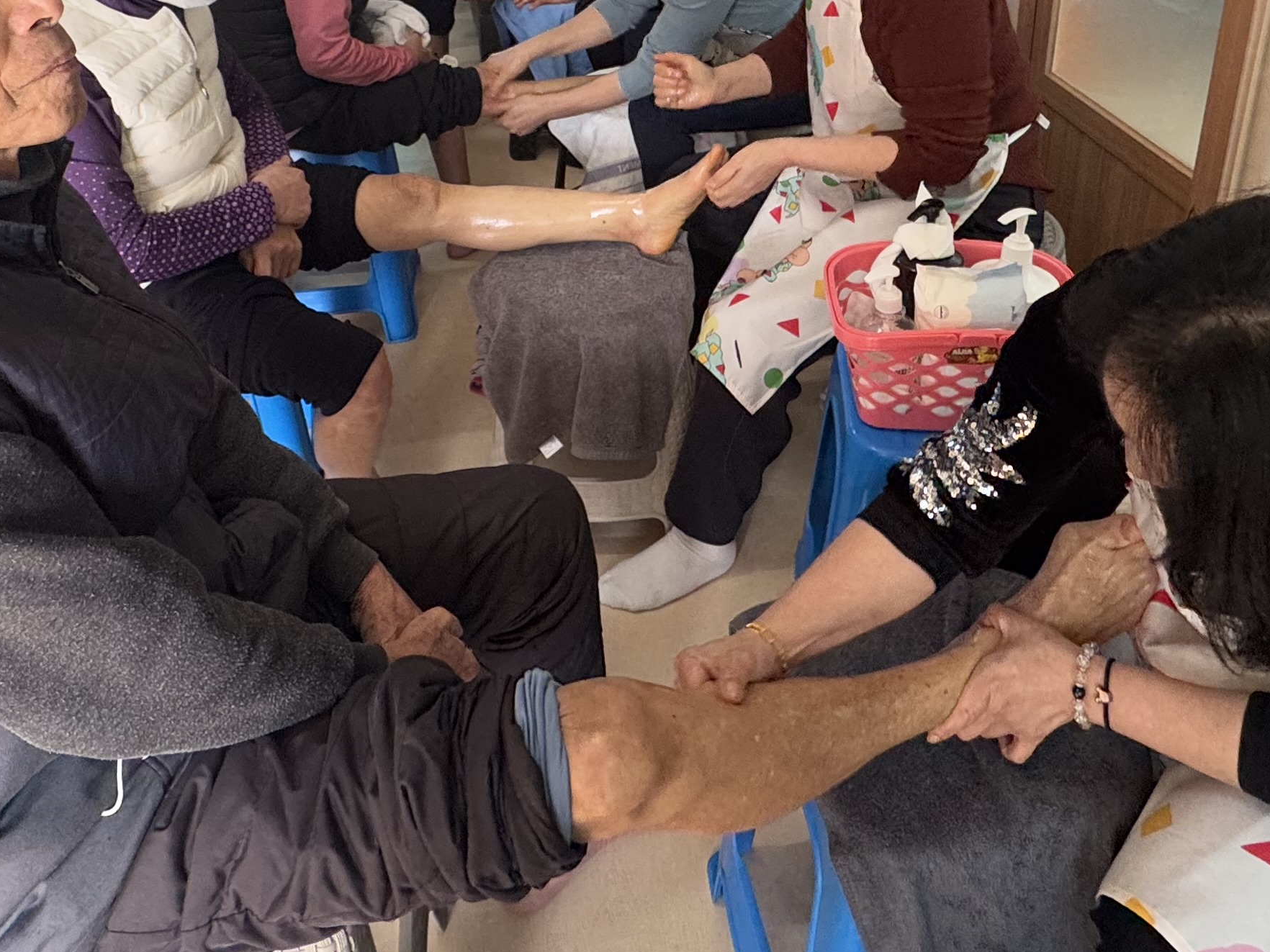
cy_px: 69
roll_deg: +2.3
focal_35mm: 32
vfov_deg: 40.3
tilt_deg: -21.6
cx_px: 595
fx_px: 1174
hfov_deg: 56.8
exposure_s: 1/99
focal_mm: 2.22
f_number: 2.2
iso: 125
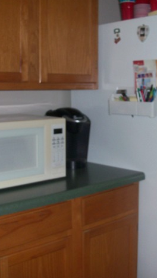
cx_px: 89
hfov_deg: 23.1
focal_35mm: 52
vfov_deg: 39.9
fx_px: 385
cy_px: 139
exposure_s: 1/30
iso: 100
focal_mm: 6.3
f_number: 3
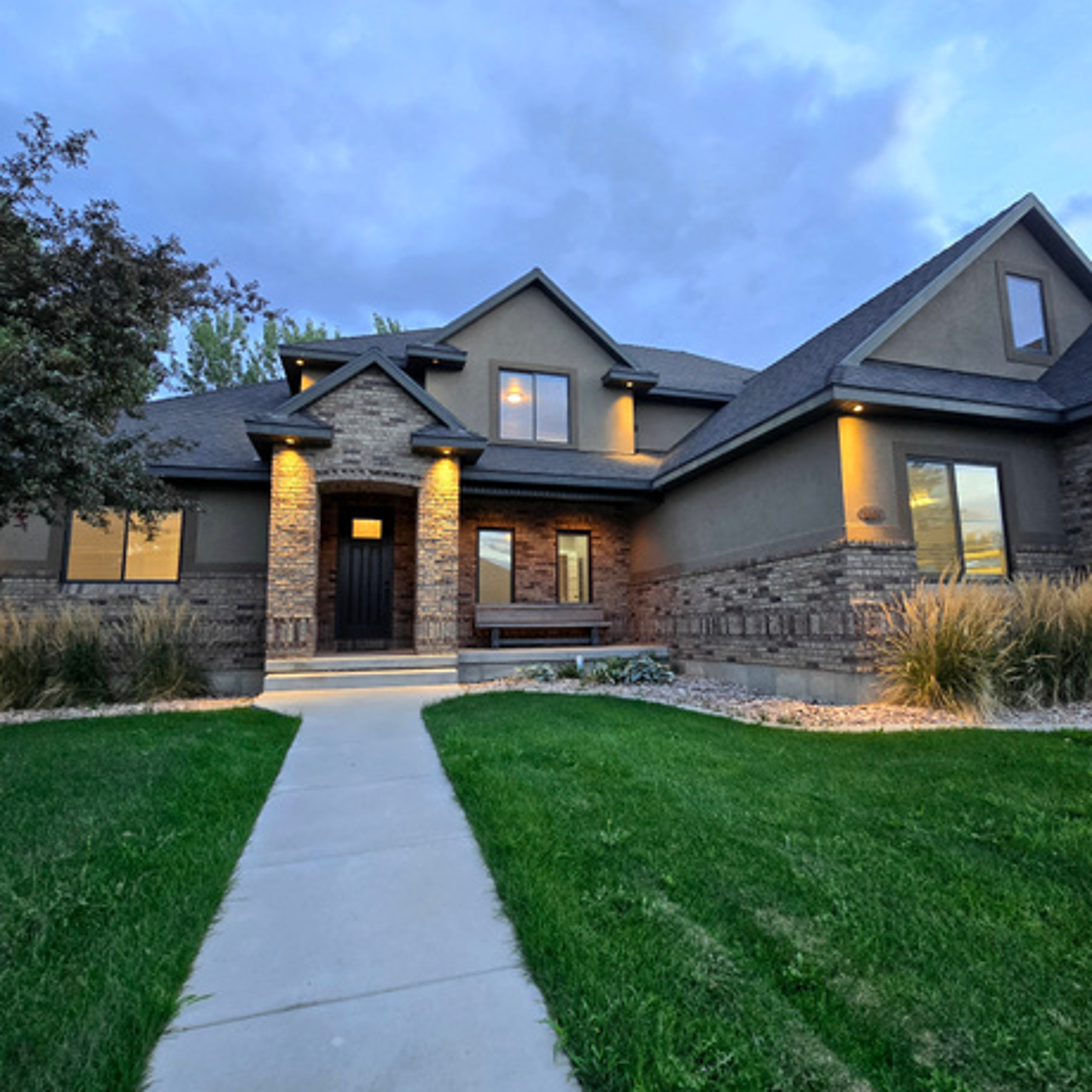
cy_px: 563
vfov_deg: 87.4
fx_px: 571
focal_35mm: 16
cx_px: 608
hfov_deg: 87.1
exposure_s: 1/60.2
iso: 250
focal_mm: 2.2
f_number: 2.2
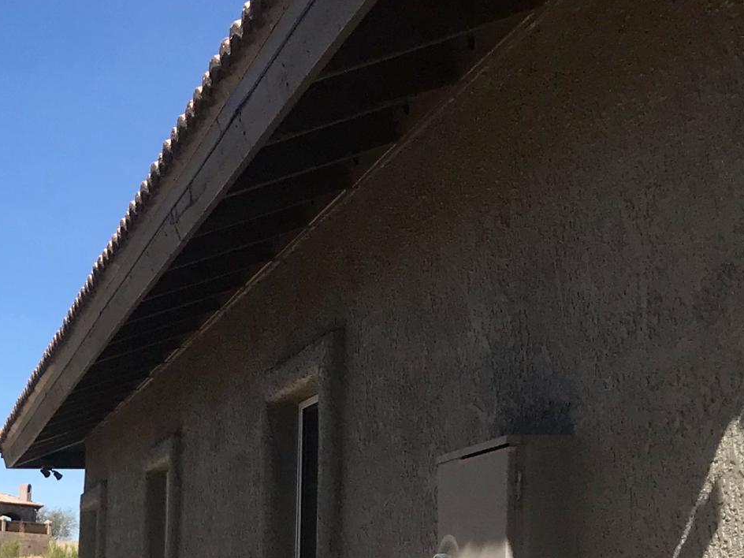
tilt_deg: -3.0
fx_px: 1913
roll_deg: -2.2
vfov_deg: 15.9
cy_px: 690
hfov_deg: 20.4
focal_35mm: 89
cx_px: -189
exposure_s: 1/3300
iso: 20
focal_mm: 3.99
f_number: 1.8
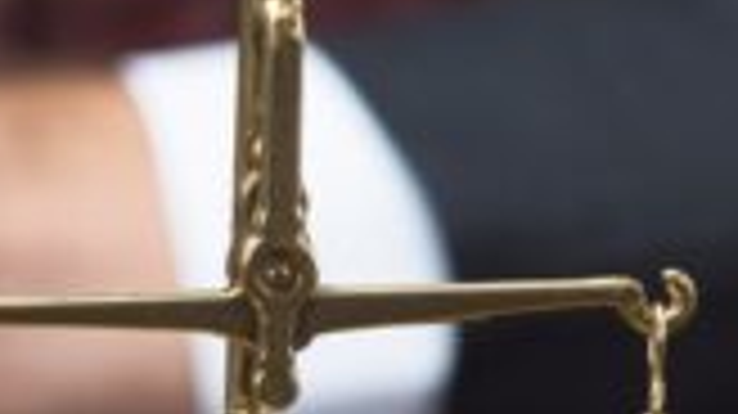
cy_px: 745
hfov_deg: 2.8
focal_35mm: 778
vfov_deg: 1.6
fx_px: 15215
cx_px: -202
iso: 100
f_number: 9
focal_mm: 175
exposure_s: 1/160
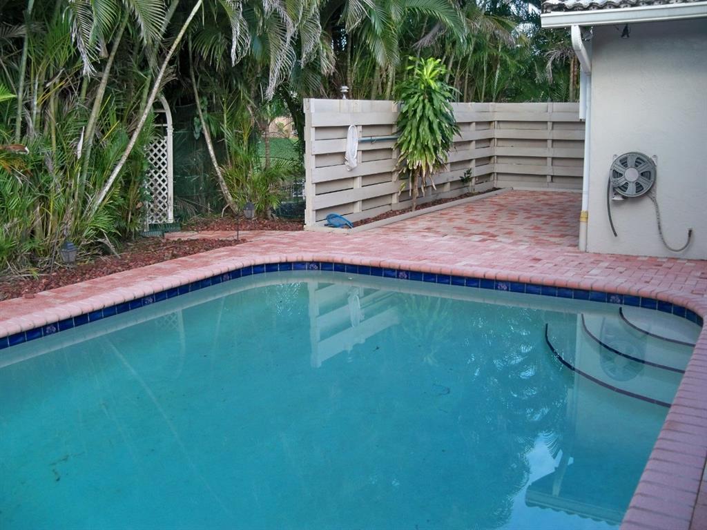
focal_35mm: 35
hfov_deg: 52.6
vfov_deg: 40.7
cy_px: 265
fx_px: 715
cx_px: 354
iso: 100
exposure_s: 1/100
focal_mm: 6.2
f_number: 3.5
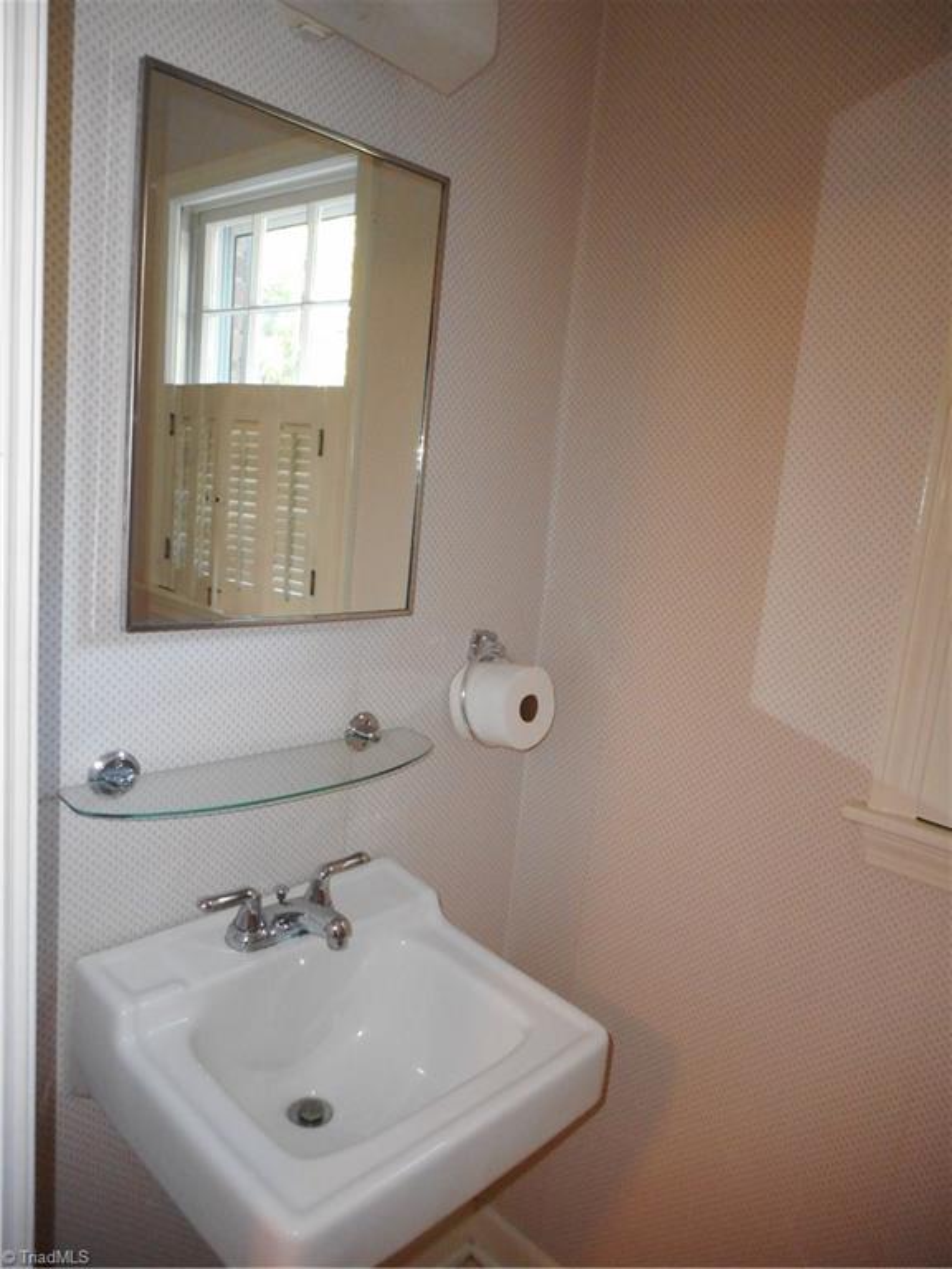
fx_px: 917
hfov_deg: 54.9
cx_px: 476
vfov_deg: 69.4
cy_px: 634
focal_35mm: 25
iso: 400
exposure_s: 1/25
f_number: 3.7
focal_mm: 4.5
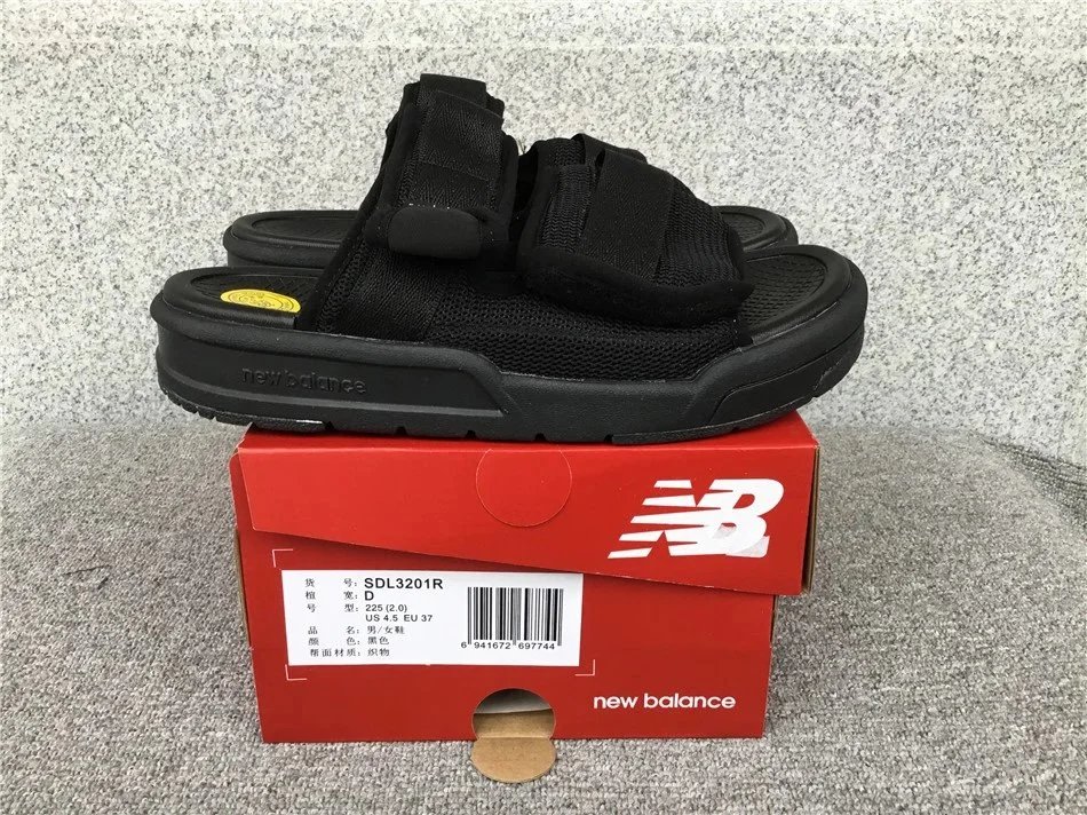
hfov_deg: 58.4
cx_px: 544
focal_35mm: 31
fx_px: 973
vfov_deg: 45.4
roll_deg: +0.1
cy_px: 408
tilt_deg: -21.2
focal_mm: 3.3
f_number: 2.4
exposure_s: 1/33
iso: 25
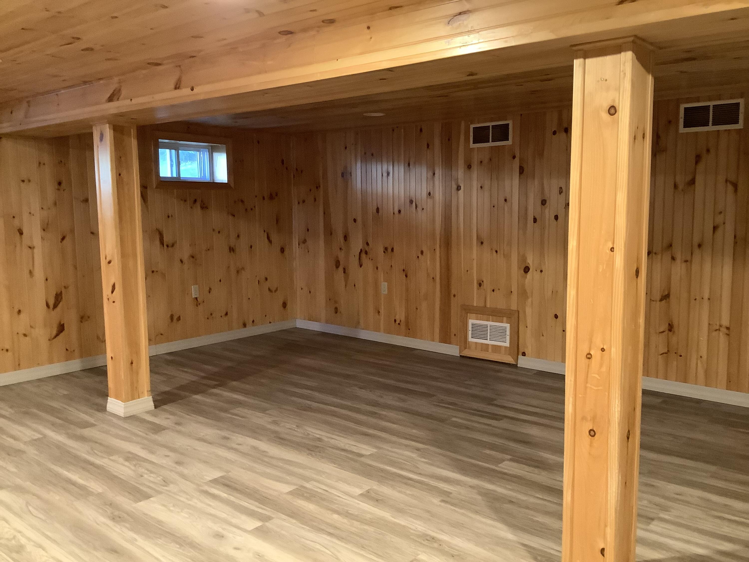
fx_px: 671
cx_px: 374
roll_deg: +0.0
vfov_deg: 45.4
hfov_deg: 58.4
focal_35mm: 31
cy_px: 281
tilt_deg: -7.0
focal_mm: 3.3
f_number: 2.4
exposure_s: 1/30
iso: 400
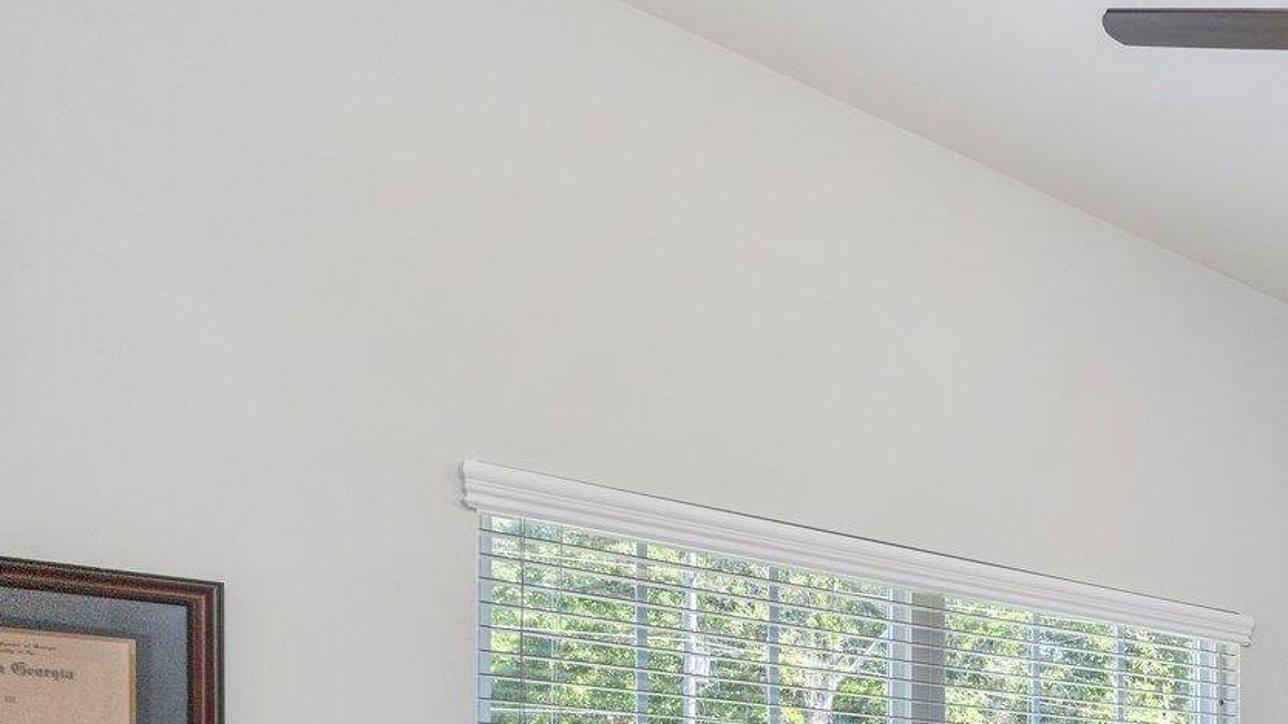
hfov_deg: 41.7
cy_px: 846
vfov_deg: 28.9
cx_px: 1467
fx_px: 1229
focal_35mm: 36
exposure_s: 1/50
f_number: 9
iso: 400
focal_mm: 14
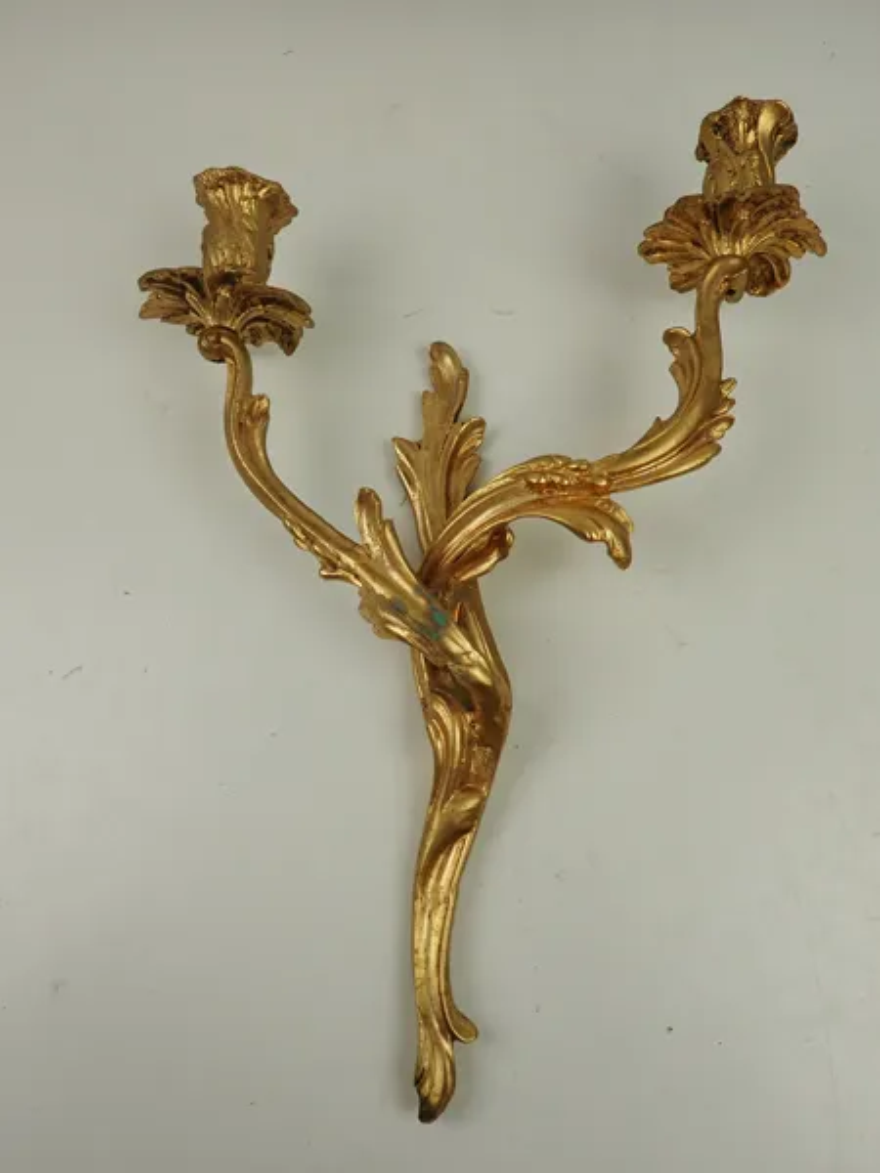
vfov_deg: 84.7
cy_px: 586
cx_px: 440
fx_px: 644
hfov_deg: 68.7
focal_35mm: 19
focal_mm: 3.33
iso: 125
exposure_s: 1/200
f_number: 2.8
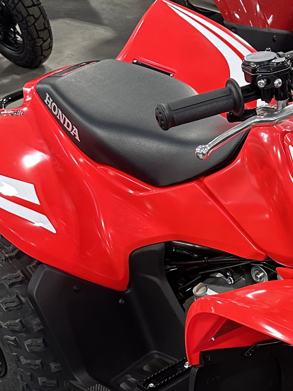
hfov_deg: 21.1
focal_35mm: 68
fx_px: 768
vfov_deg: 27.6
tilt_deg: -39.8
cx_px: 274
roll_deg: +3.7
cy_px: 350
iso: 160
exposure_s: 1/60
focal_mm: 6.86
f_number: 1.78
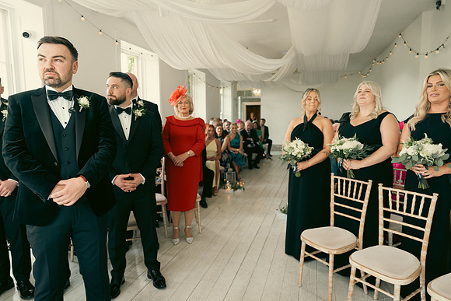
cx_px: 226
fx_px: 301
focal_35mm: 24
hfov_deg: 73.7
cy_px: 150
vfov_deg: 53.2
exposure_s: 1/160
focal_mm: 24
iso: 640
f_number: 3.5
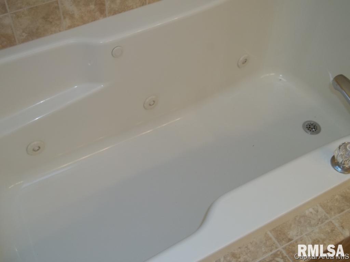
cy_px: 131
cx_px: 175
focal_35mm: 46
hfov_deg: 41.2
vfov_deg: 31.5
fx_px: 465
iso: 64
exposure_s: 1/40
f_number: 3.7
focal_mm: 8.3
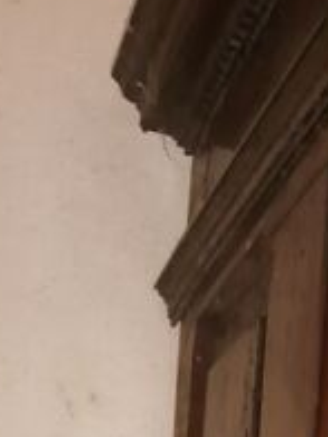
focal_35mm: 106
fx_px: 1339
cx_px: 350
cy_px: 785
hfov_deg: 13.7
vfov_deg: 15.8
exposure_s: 1/33.3
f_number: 1.8
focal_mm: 3.6
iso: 200
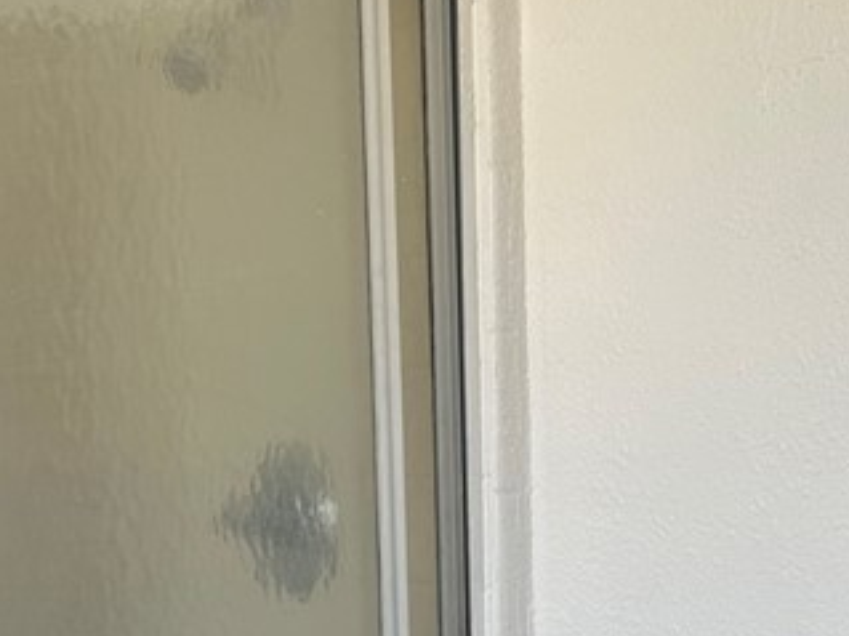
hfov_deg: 25.2
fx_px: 1888
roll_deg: +0.2
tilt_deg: -8.6
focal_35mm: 77
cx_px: 564
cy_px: 687
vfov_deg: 18.5
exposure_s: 1/167
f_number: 1.78
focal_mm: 6.86
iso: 64
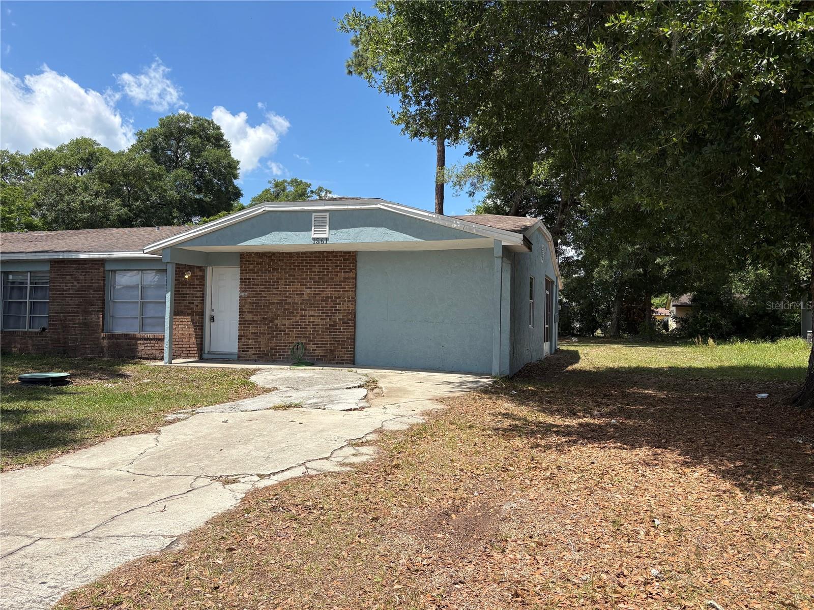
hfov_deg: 67.3
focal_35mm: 26
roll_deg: -0.7
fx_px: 611
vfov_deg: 53.1
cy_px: 305
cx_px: 407
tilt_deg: +2.1
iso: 50
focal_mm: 5.96
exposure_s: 1/2639
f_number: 1.6
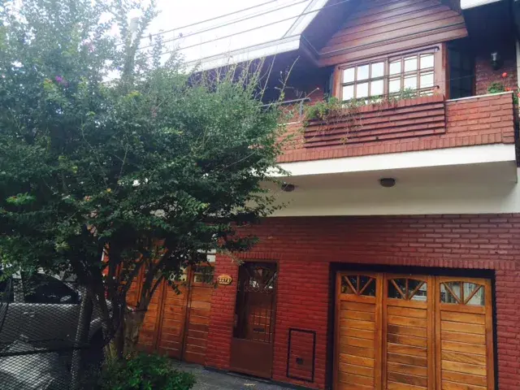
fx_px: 436
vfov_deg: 48.2
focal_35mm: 29
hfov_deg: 61.7
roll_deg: -3.4
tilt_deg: +11.9
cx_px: 260
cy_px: 195
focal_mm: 4.15
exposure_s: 1/604
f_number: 2.2
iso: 32
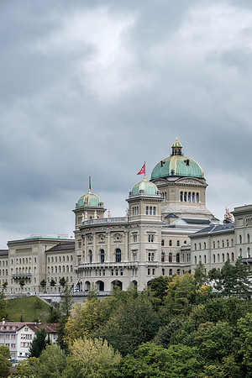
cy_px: 189
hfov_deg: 16.5
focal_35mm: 83
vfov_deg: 24.5
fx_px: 871
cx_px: 126
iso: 320
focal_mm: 55
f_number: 5.6
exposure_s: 1/680
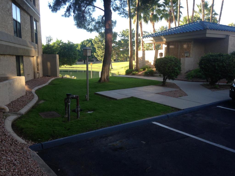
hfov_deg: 55.4
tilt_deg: -9.3
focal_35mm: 33
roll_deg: +1.7
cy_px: 88
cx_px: 118
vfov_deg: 42.9
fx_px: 224
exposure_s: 1/166
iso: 50
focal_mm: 4.12
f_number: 2.4
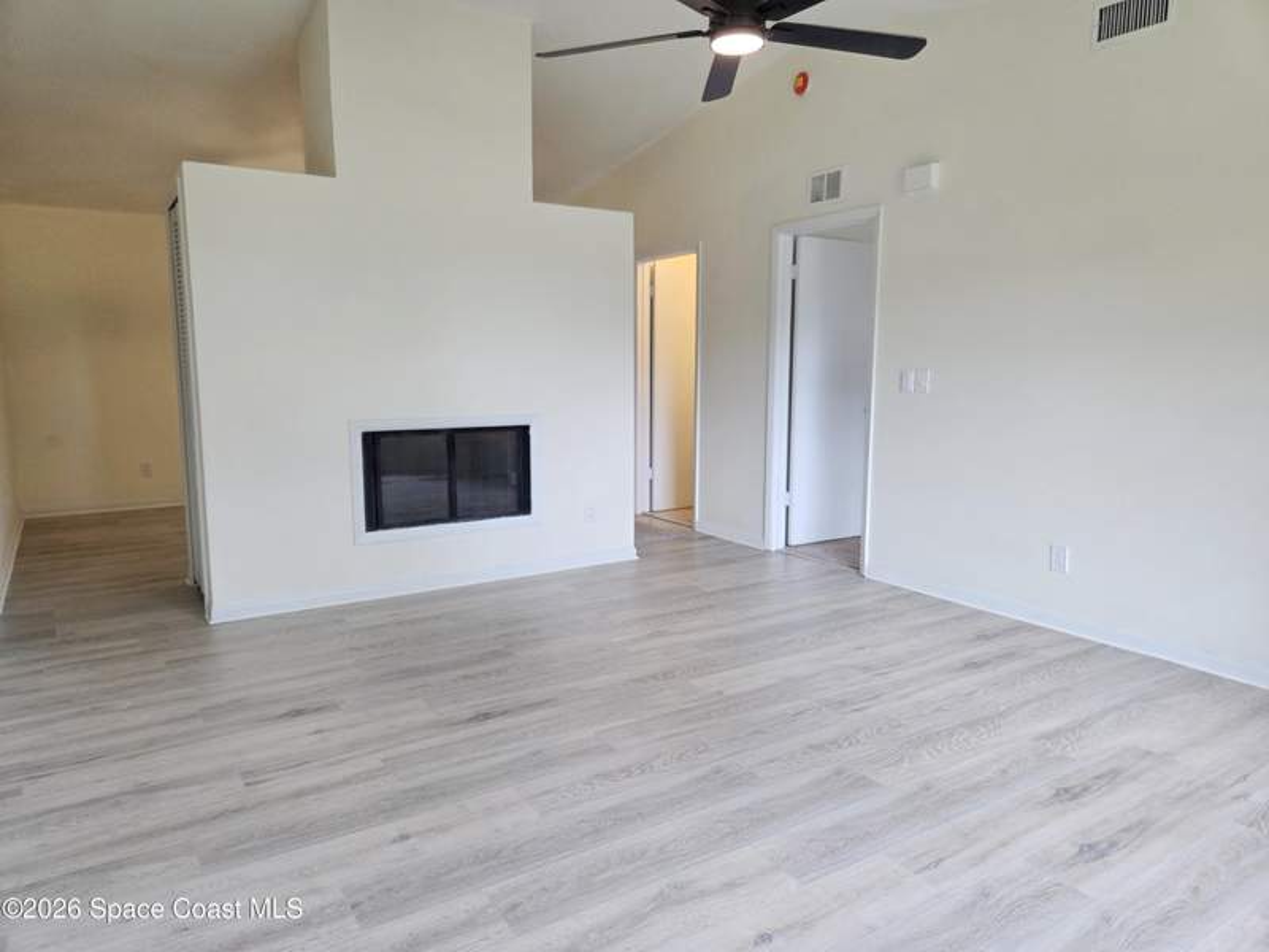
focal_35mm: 23
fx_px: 843
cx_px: 634
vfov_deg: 58.9
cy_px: 476
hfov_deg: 73.9
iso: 80
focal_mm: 5.4
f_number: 1.8
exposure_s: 1/120
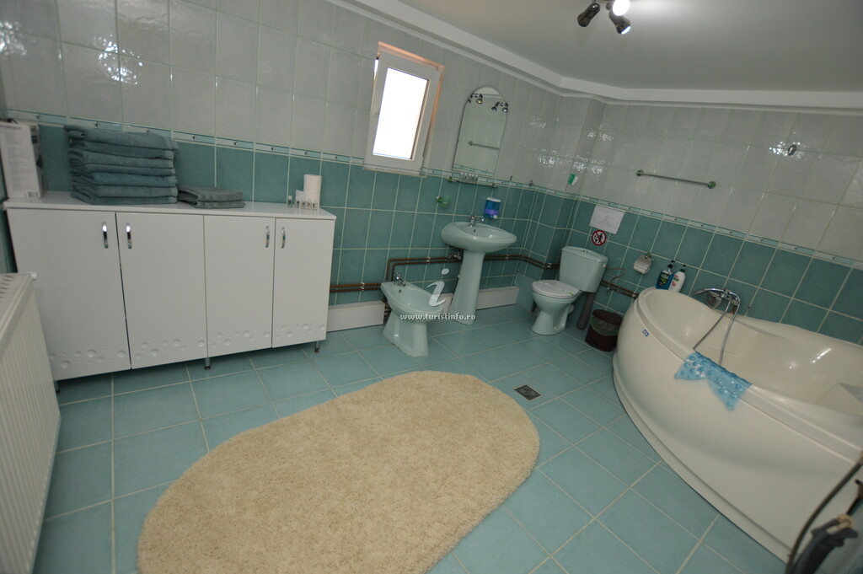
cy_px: 287
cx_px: 432
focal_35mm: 15
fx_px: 359
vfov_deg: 77.2
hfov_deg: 100.4
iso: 200
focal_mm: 10
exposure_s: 1/80
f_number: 3.5
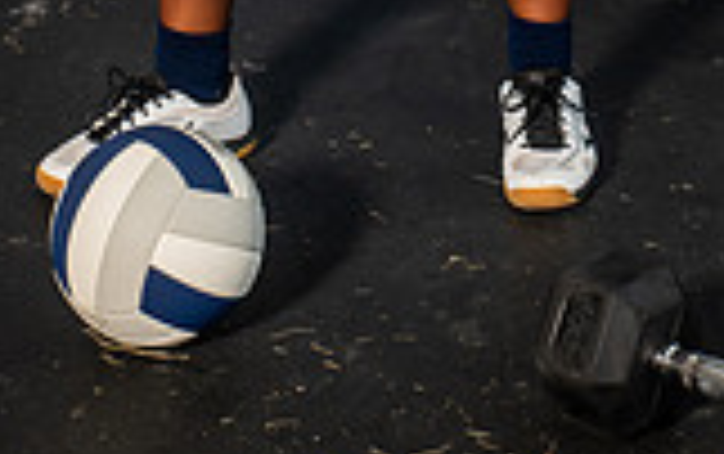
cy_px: -517
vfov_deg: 9.6
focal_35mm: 125
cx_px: 409
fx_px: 2469
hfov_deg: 16.7
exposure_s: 1/250
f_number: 7.1
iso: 250
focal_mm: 44
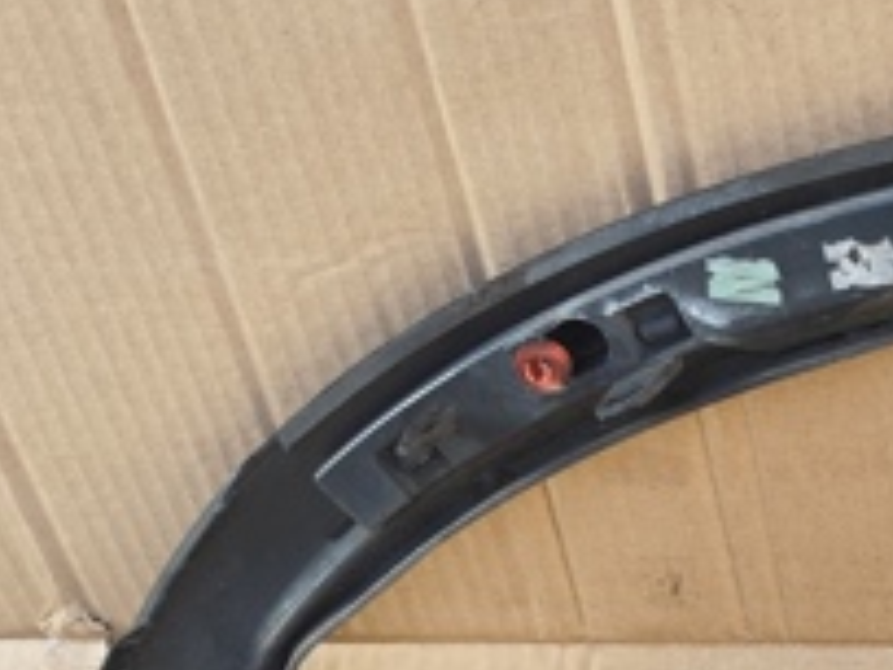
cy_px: 576
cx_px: 1304
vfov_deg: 20.1
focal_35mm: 72
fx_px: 1857
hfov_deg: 22.6
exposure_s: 1/120
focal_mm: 6.19
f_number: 1.65
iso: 100
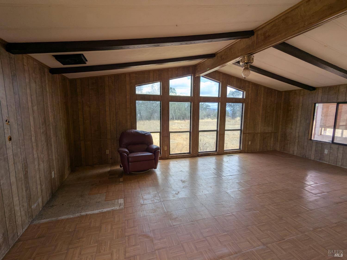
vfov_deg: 78.1
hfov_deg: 94.5
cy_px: 130
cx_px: 174
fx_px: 160
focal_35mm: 16
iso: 45
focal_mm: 2.35
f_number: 2.2
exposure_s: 1/271
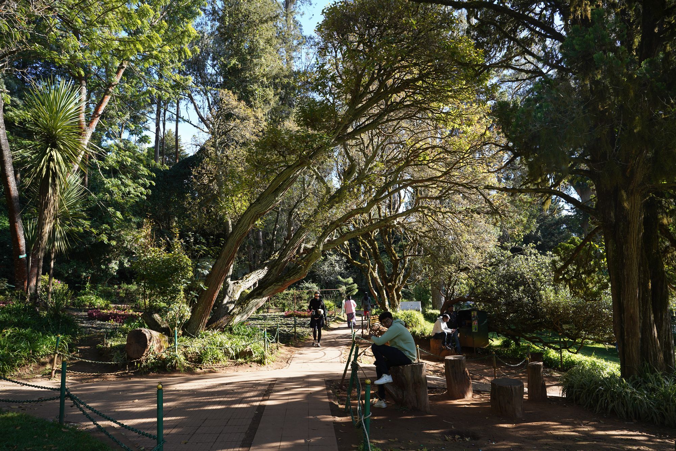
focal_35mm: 24
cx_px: 338
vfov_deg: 53.1
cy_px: 226
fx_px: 451
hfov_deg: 73.7
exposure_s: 1/100
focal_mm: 24
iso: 200
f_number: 7.1
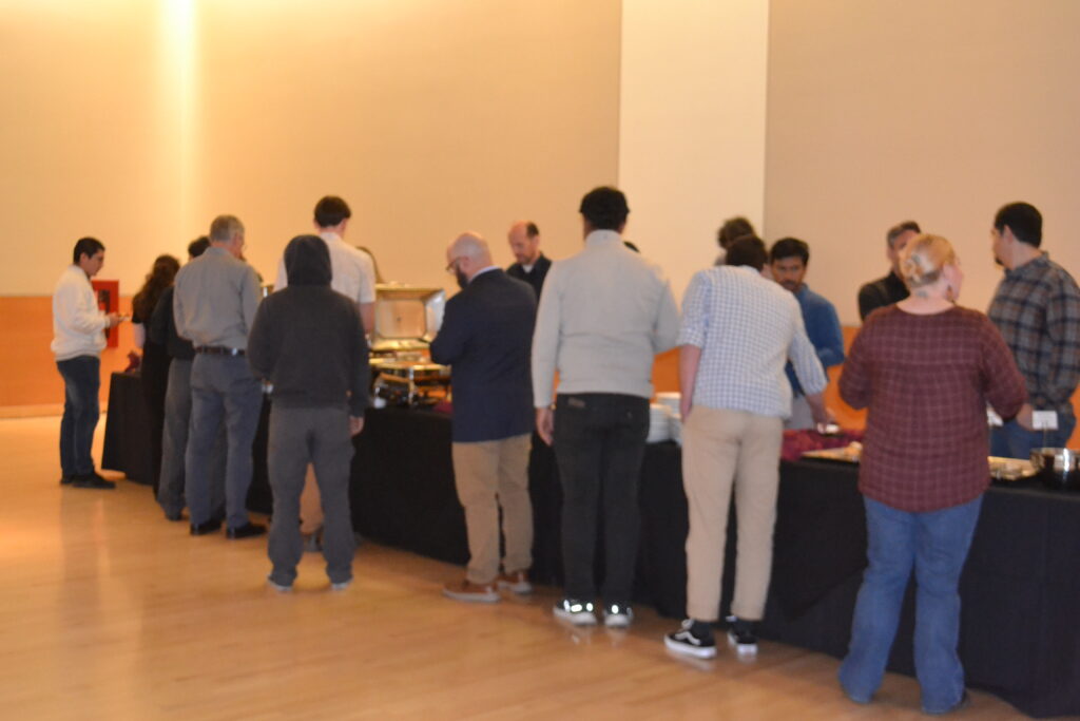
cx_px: 540
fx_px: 1350
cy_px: 360
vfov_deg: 29.9
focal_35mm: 45
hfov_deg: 43.6
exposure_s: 1/60
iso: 3200
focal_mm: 30
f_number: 4.5
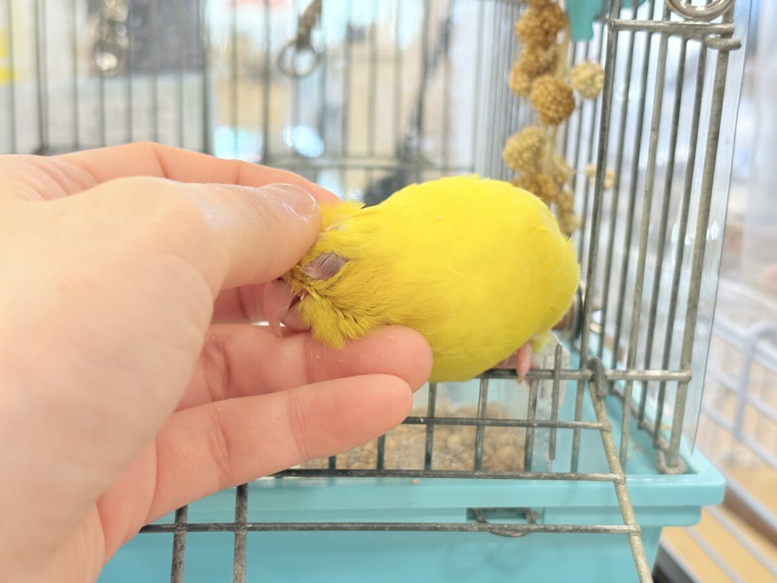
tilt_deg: -15.1
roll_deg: -2.6
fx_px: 1167
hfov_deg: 36.8
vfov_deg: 28.0
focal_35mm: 52
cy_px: 292
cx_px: 388
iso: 100
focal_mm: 5.96
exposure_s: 1/100
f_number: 1.6
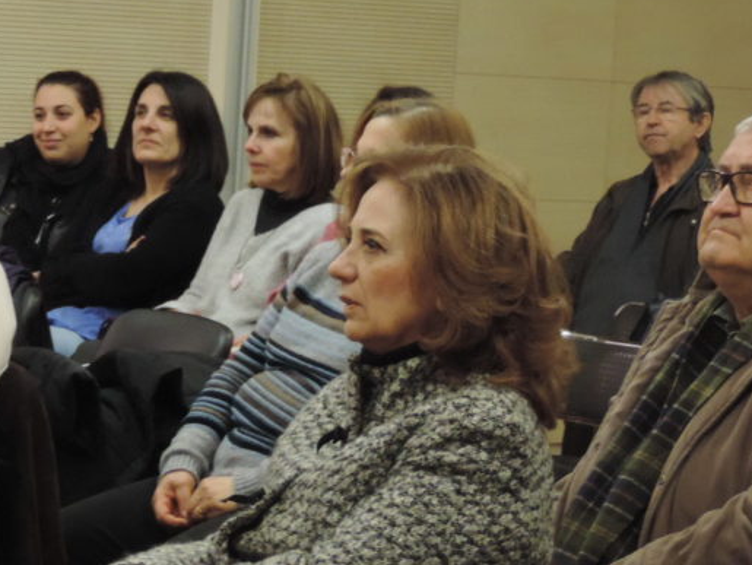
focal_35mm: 149
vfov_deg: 10.0
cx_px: 61
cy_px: 156
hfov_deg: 13.1
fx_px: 3239
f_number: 3.9
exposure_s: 1/25
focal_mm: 13.3
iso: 720
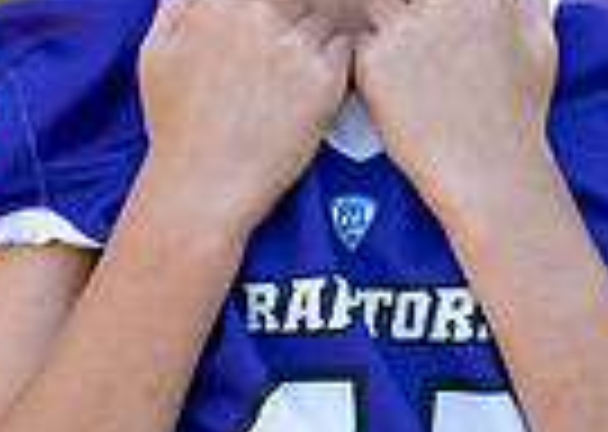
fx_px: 3879
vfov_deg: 6.4
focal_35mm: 225
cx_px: 450
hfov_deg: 8.9
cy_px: 45
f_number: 1.2
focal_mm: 50
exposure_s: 1/2000
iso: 100
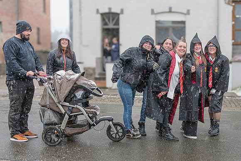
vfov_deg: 26.9
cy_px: 80
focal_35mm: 50
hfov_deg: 38.5
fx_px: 335
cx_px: 182
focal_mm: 32
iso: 800
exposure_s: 1/100
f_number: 5.6
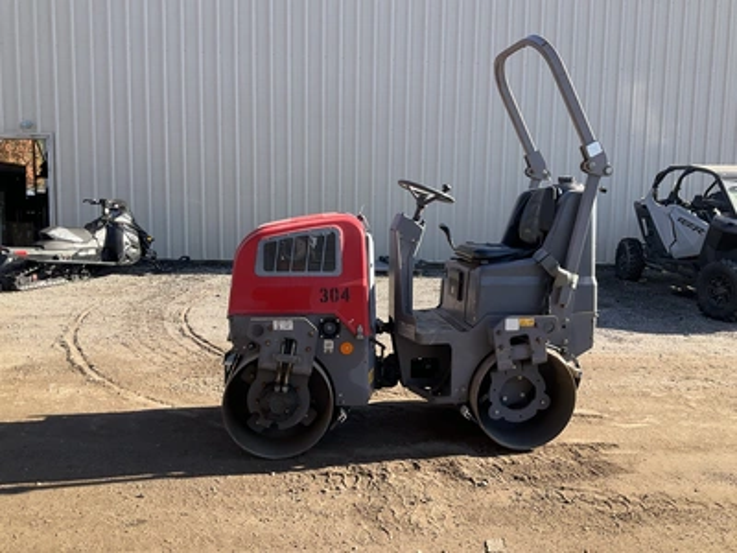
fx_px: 617
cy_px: 276
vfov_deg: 48.2
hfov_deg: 61.7
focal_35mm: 29
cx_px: 368
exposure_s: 1/461
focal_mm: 3
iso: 25
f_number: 1.8
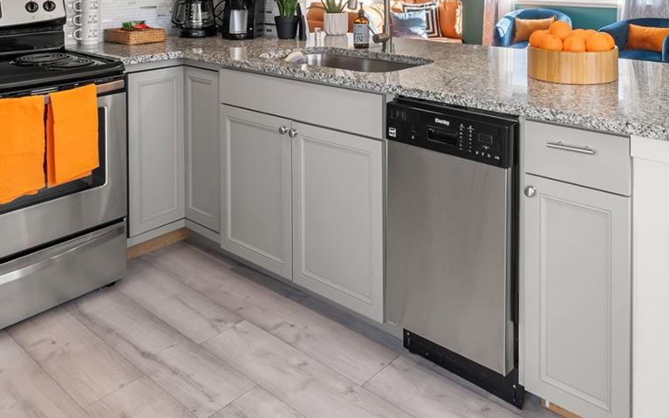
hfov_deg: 56.1
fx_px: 620
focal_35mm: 34
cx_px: 413
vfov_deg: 32.9
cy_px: -34
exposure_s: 1/15
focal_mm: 16
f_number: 8
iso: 160
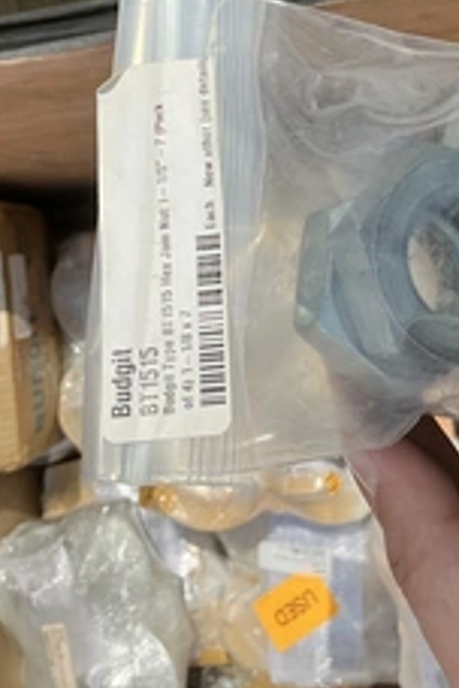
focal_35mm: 51
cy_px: 175
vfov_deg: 37.9
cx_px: 362
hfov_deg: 26.0
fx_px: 975
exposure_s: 1/2320
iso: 25
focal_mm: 3
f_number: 1.8
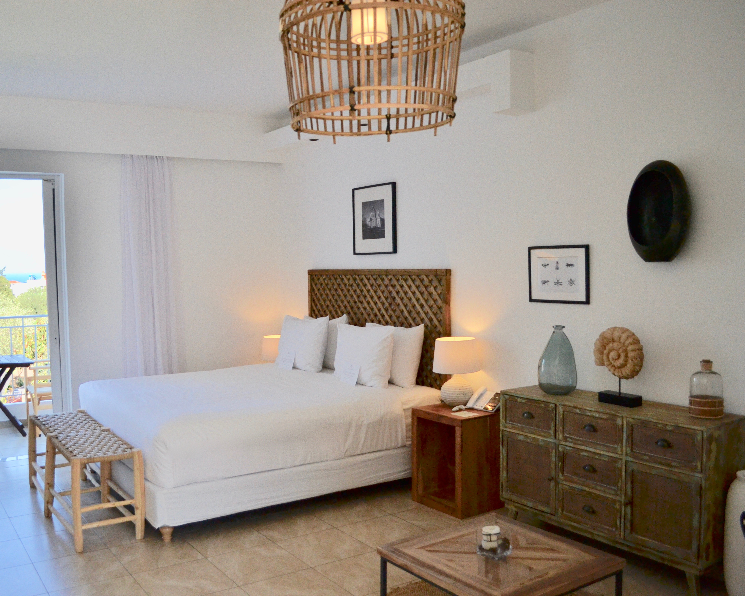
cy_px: 295
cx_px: 299
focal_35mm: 31
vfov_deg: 47.1
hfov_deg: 56.8
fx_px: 683
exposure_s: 1/1000
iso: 400
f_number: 3.5
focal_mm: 18
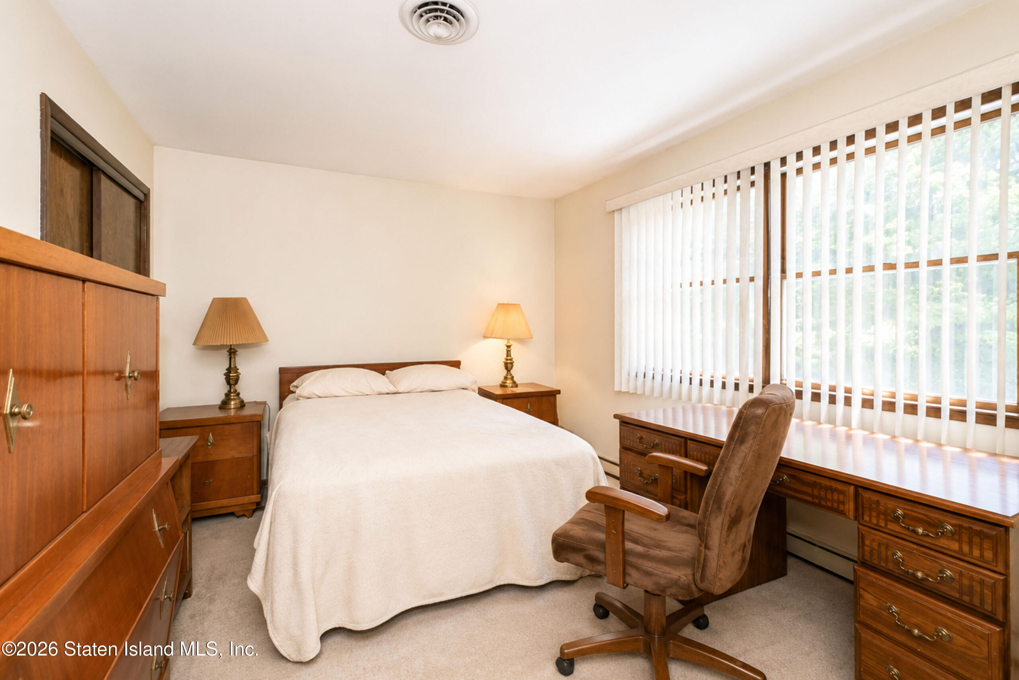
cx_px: 510
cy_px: 340
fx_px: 425
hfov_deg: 100.4
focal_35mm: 15
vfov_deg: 77.3
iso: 2000
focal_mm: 10
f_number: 9
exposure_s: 1/100
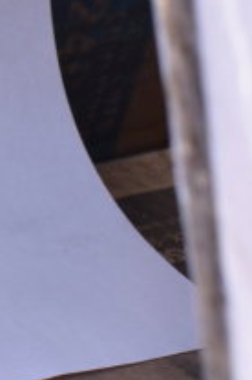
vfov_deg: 12.2
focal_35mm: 165
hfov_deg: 7.8
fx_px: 1740
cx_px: -292
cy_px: -65
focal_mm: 25
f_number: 6.3
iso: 200
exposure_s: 1/160
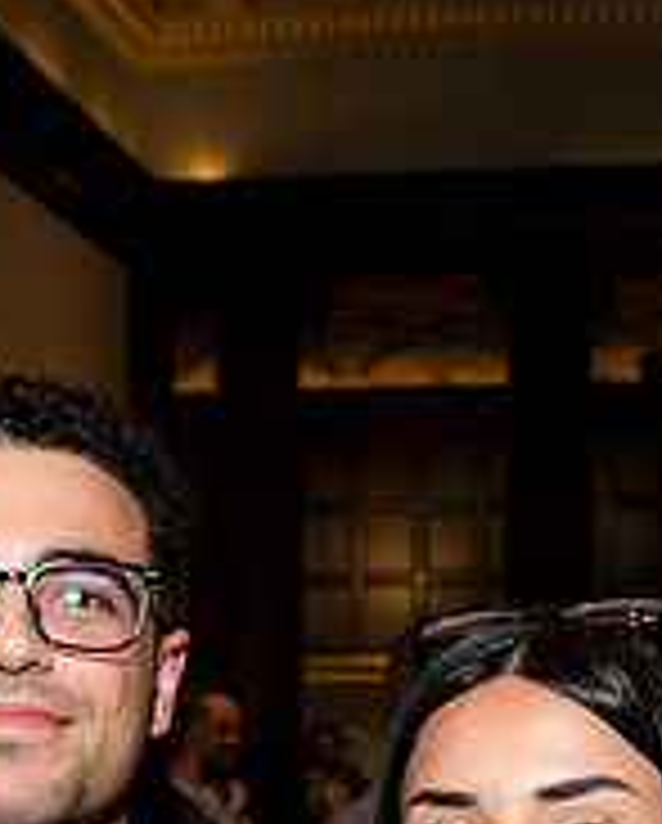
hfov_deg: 17.1
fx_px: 2199
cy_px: 999
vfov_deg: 19.9
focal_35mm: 90
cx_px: 463
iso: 800
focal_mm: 26
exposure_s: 1/125
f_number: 5
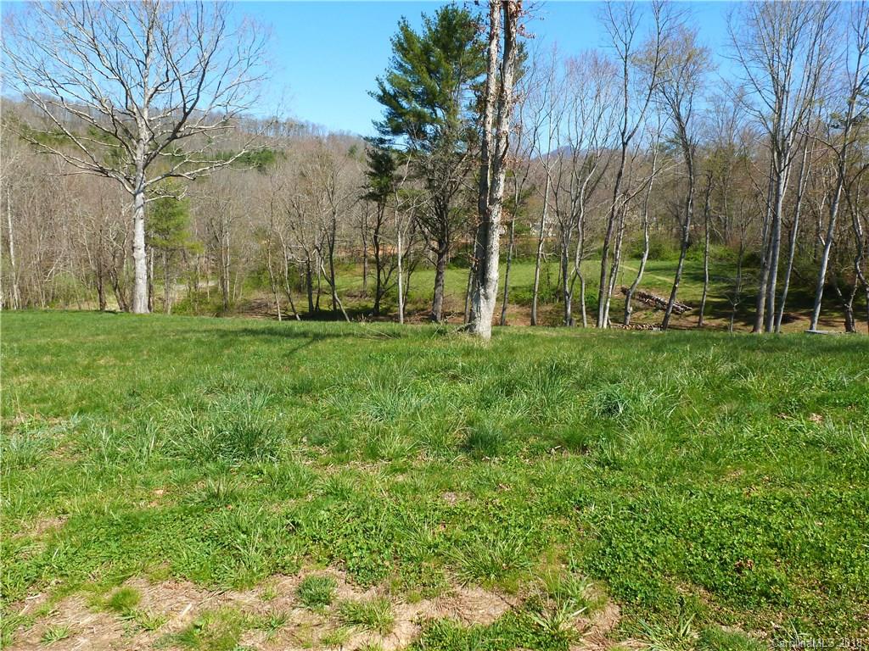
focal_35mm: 24
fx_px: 602
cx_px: 434
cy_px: 326
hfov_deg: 71.6
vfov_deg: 56.8
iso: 100
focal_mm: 4.3
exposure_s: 1/320
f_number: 4
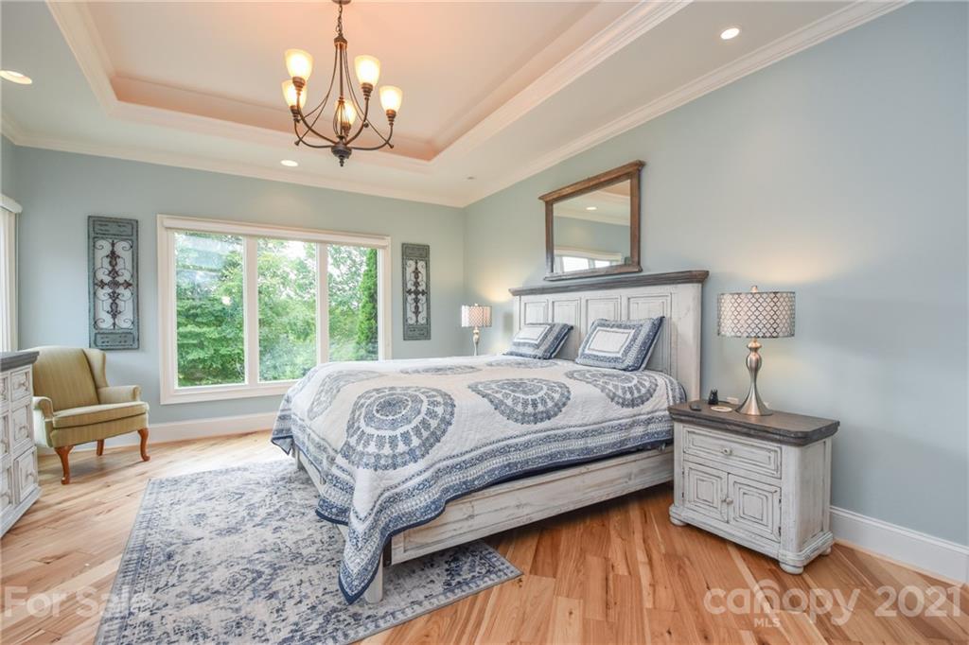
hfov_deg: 100.4
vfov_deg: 77.3
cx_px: 484
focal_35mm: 15
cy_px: 322
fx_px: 404
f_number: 5.6
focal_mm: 10
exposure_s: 1/125
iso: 800
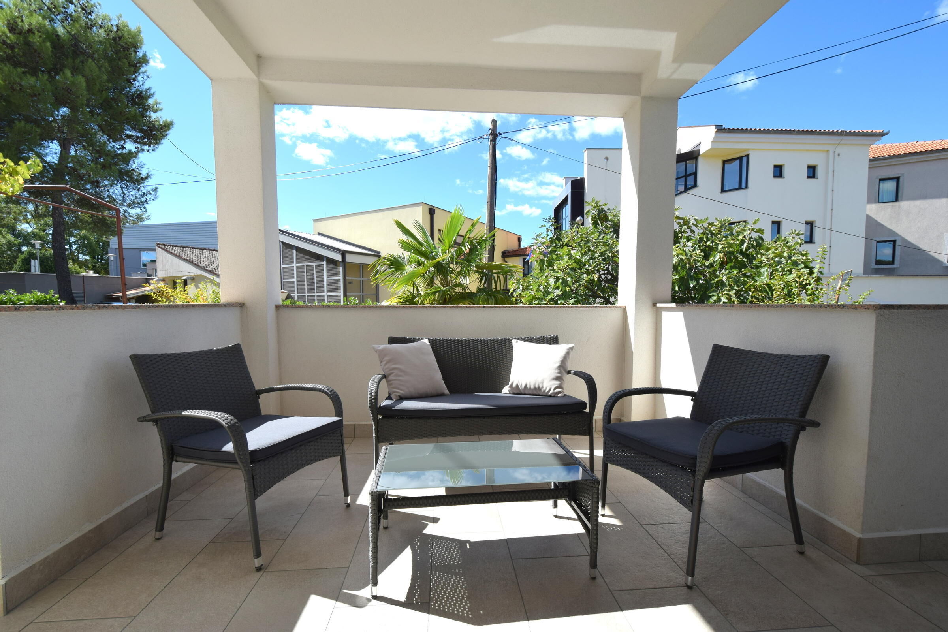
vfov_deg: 77.3
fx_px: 395
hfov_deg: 100.4
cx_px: 474
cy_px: 316
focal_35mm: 15
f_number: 9
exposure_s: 1/320
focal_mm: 10
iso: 200
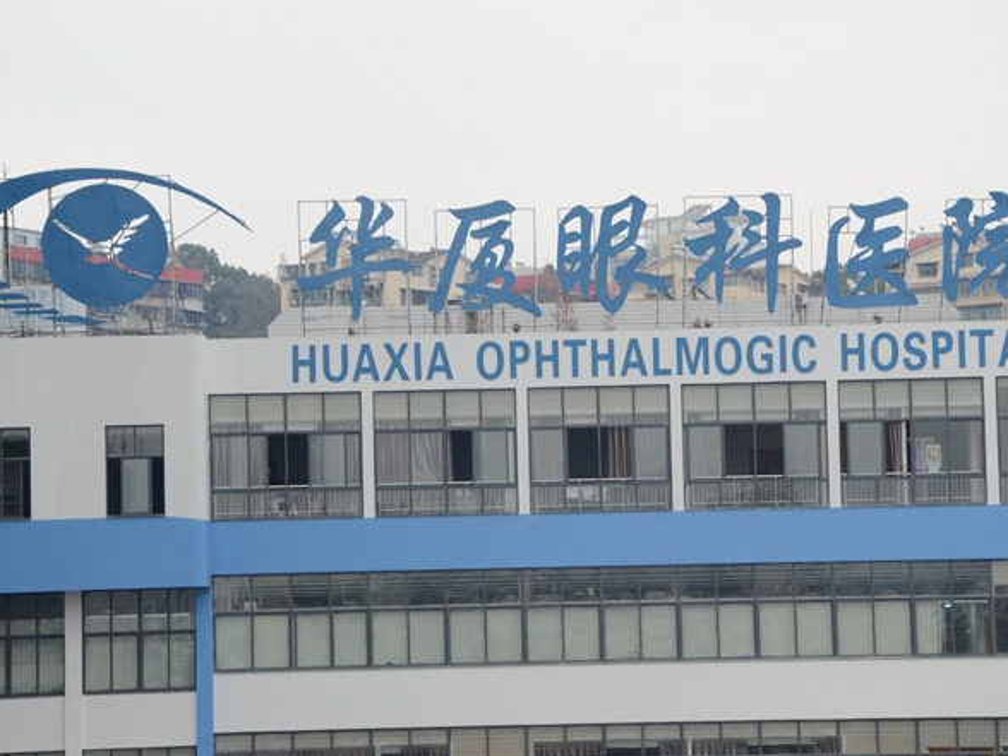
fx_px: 3553
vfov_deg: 12.1
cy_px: 410
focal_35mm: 122
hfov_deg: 16.1
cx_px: 534
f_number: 5.3
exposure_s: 1/400
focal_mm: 66
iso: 2000
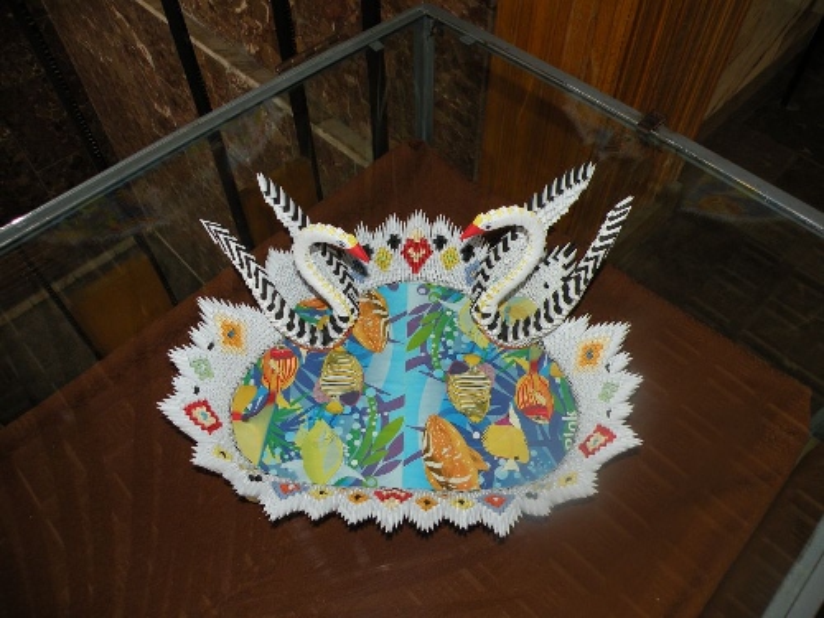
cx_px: 412
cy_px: 309
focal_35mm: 27
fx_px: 643
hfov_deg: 65.3
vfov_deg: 51.4
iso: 64
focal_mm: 4.7
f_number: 2.8
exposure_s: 1/30
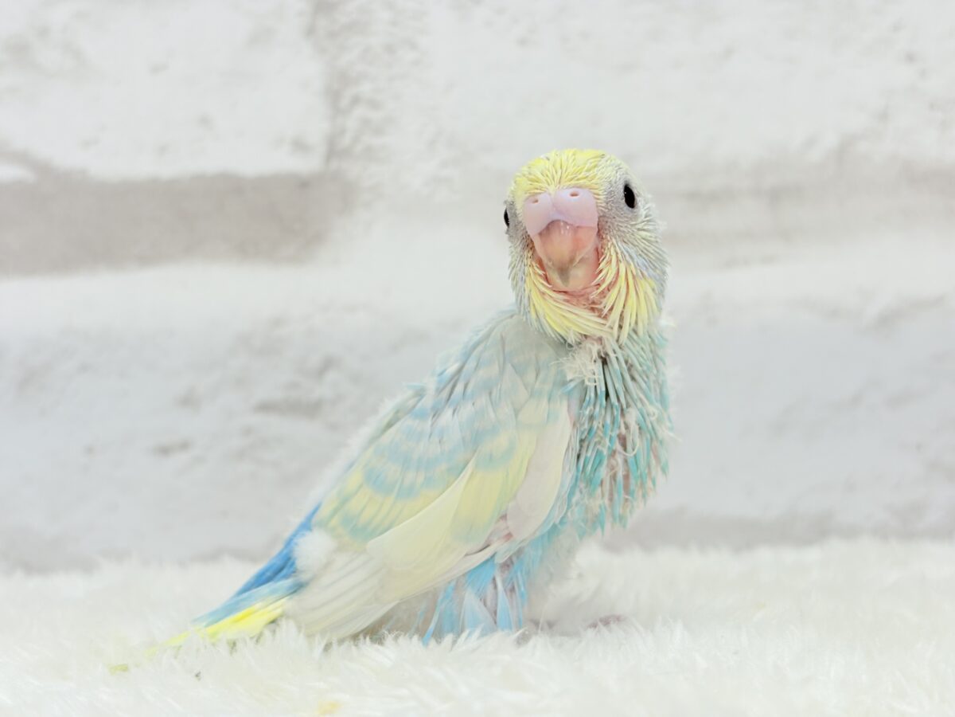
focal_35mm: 52
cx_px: 478
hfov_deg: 36.8
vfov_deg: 28.0
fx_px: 1435
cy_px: 358
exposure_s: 1/100
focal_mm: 5.96
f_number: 1.6
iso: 64
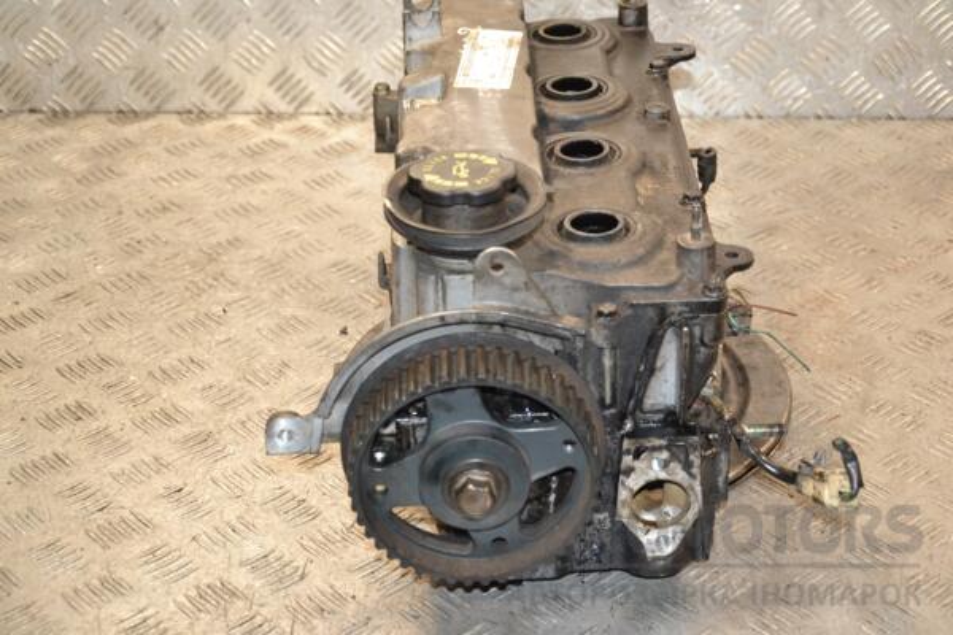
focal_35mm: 72
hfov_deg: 28.1
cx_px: 476
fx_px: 1906
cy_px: 318
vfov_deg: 18.9
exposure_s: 1/200
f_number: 5.6
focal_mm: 48
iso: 800
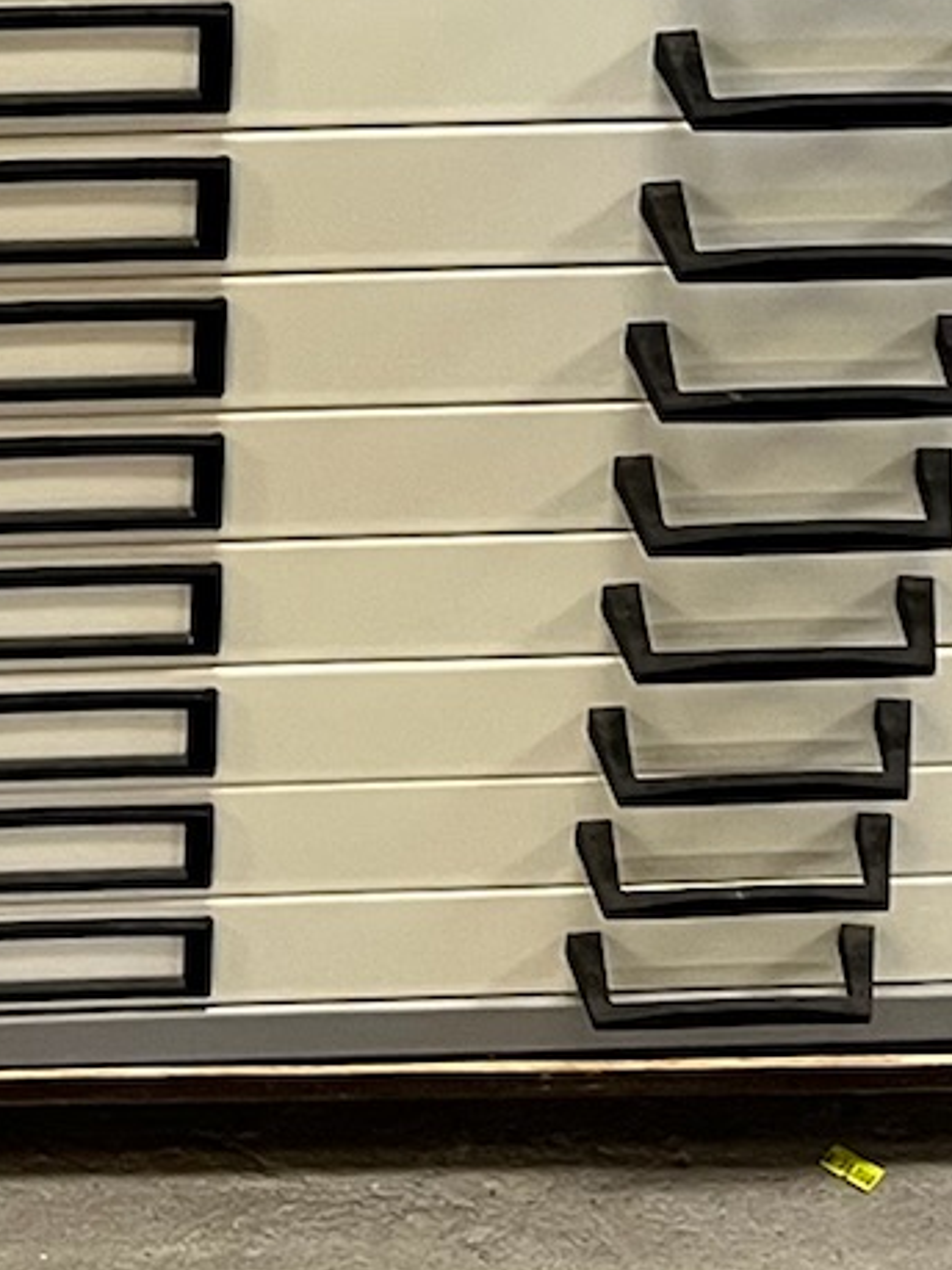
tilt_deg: -37.1
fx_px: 4256
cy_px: -310
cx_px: 44
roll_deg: +1.4
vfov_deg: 16.2
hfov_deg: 12.6
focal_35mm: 116
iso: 125
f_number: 1.6
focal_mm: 5.1
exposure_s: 1/50
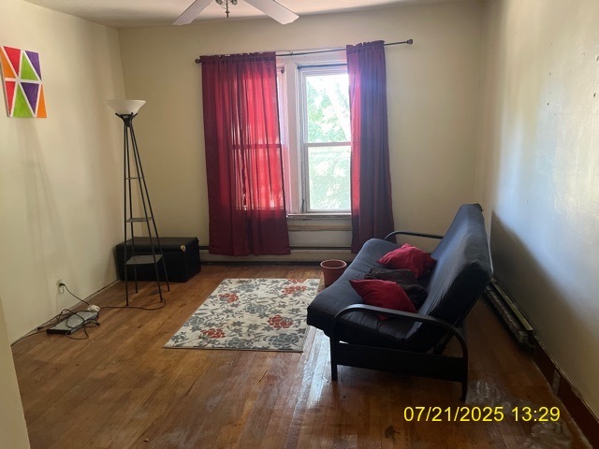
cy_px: 224
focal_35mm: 26
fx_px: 450
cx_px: 300
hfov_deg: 67.3
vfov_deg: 53.1
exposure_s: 1/53
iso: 500
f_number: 1.6
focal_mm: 5.1
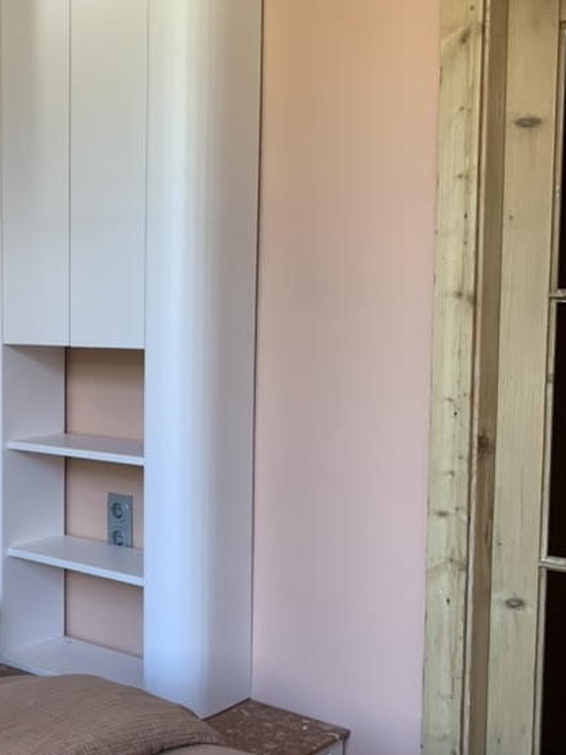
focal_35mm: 48
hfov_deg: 29.0
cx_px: 50
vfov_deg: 39.6
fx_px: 1047
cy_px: 405
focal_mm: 4.25
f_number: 1.8
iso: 100
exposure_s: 1/104
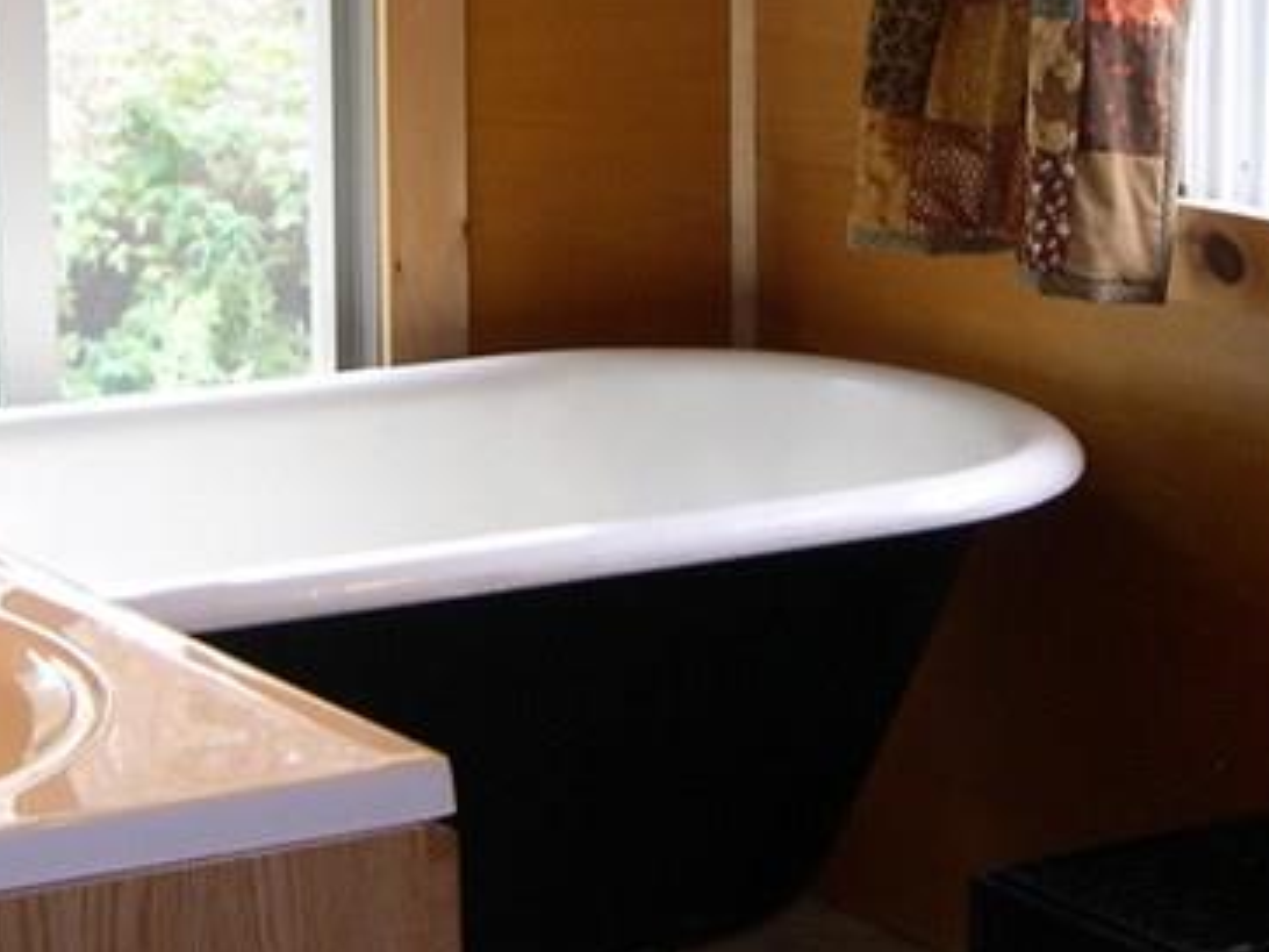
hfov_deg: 18.3
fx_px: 3923
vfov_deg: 13.7
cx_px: 819
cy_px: 133
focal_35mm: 107
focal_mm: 8
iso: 100
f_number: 2.8
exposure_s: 1/30
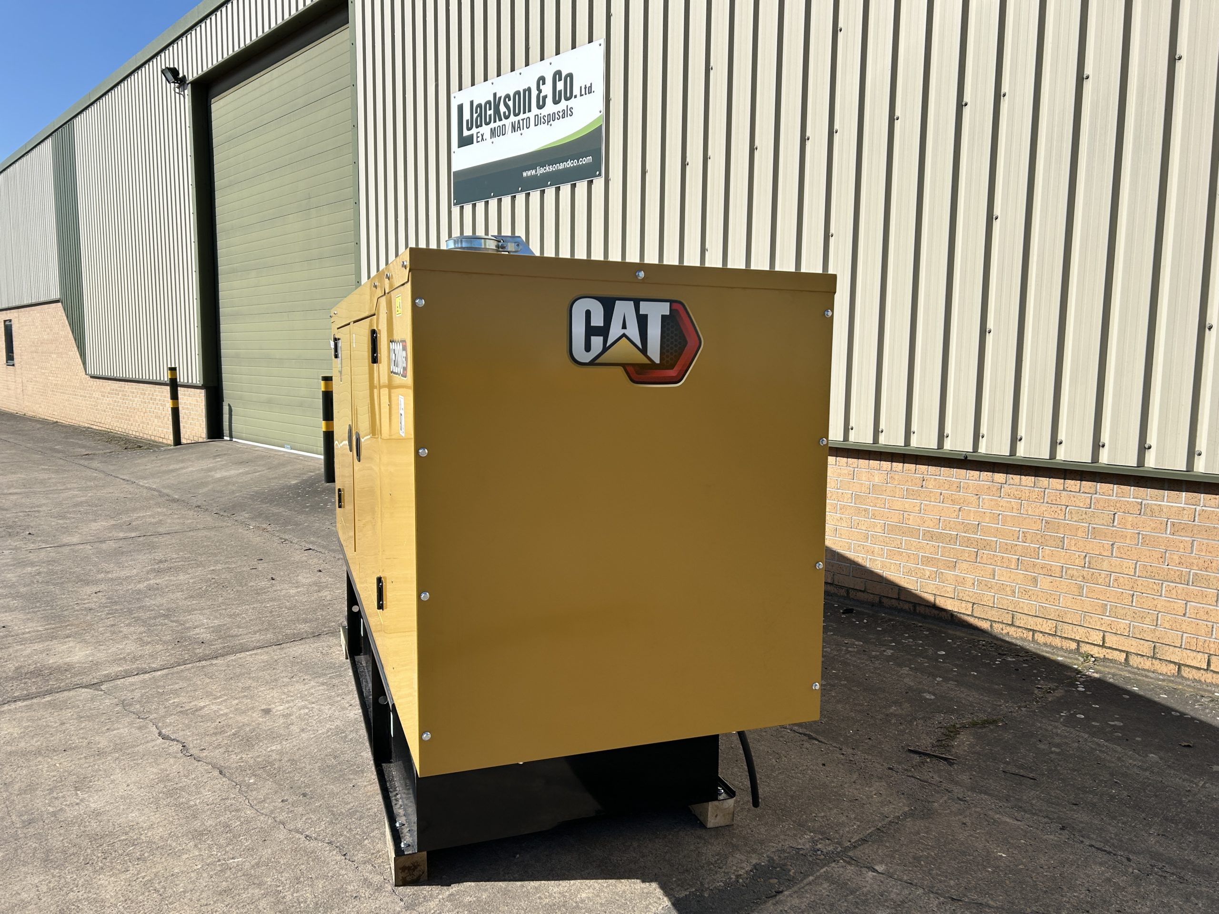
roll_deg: -0.1
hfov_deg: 67.3
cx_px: 610
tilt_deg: -4.1
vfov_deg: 53.1
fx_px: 916
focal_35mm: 26
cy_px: 457
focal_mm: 5.7
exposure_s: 1/5319
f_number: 1.5
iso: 50
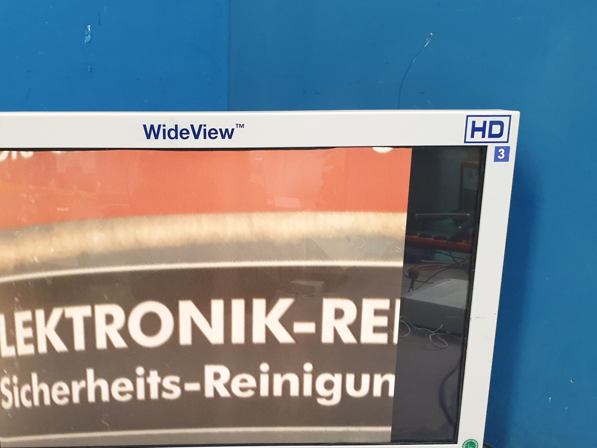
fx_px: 673
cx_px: 218
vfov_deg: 36.5
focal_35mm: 39
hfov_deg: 47.4
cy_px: 292
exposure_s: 1/50
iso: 400
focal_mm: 4.3
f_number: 2.4
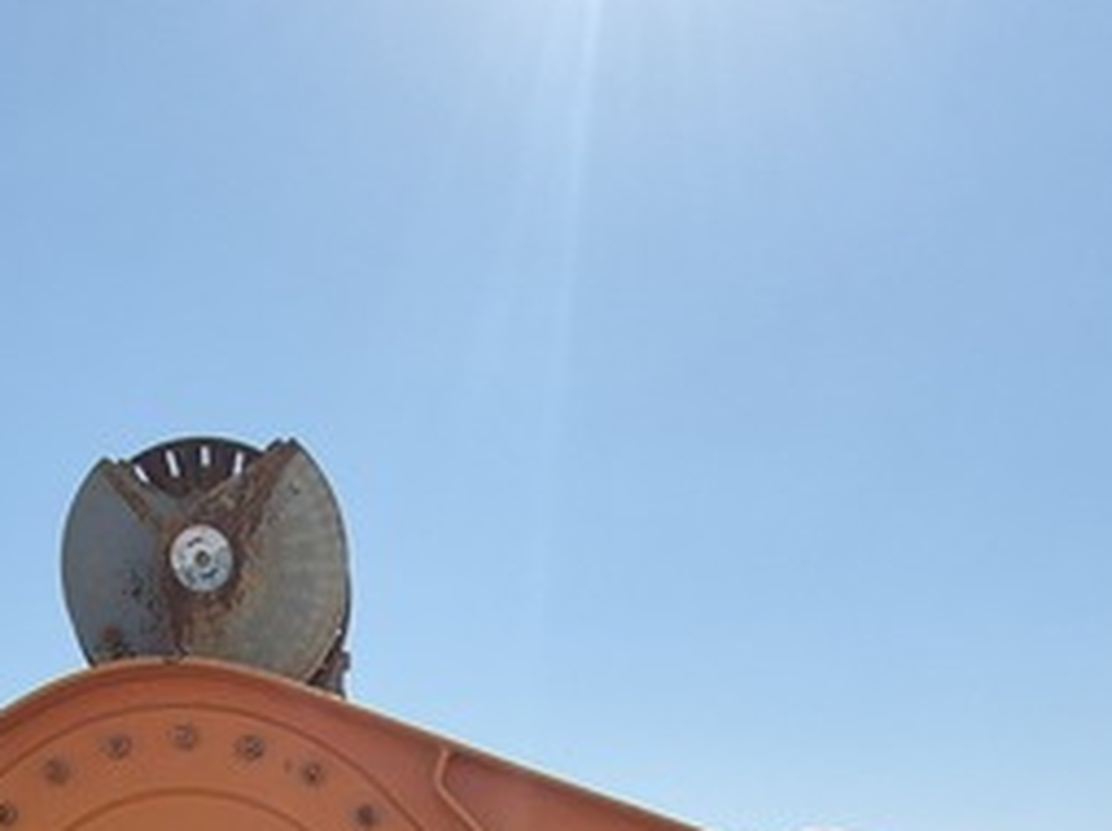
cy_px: 1212
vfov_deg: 26.5
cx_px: 403
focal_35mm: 41
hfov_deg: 45.3
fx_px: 1316
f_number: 2.2
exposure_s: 1/2848
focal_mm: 1.74
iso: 50
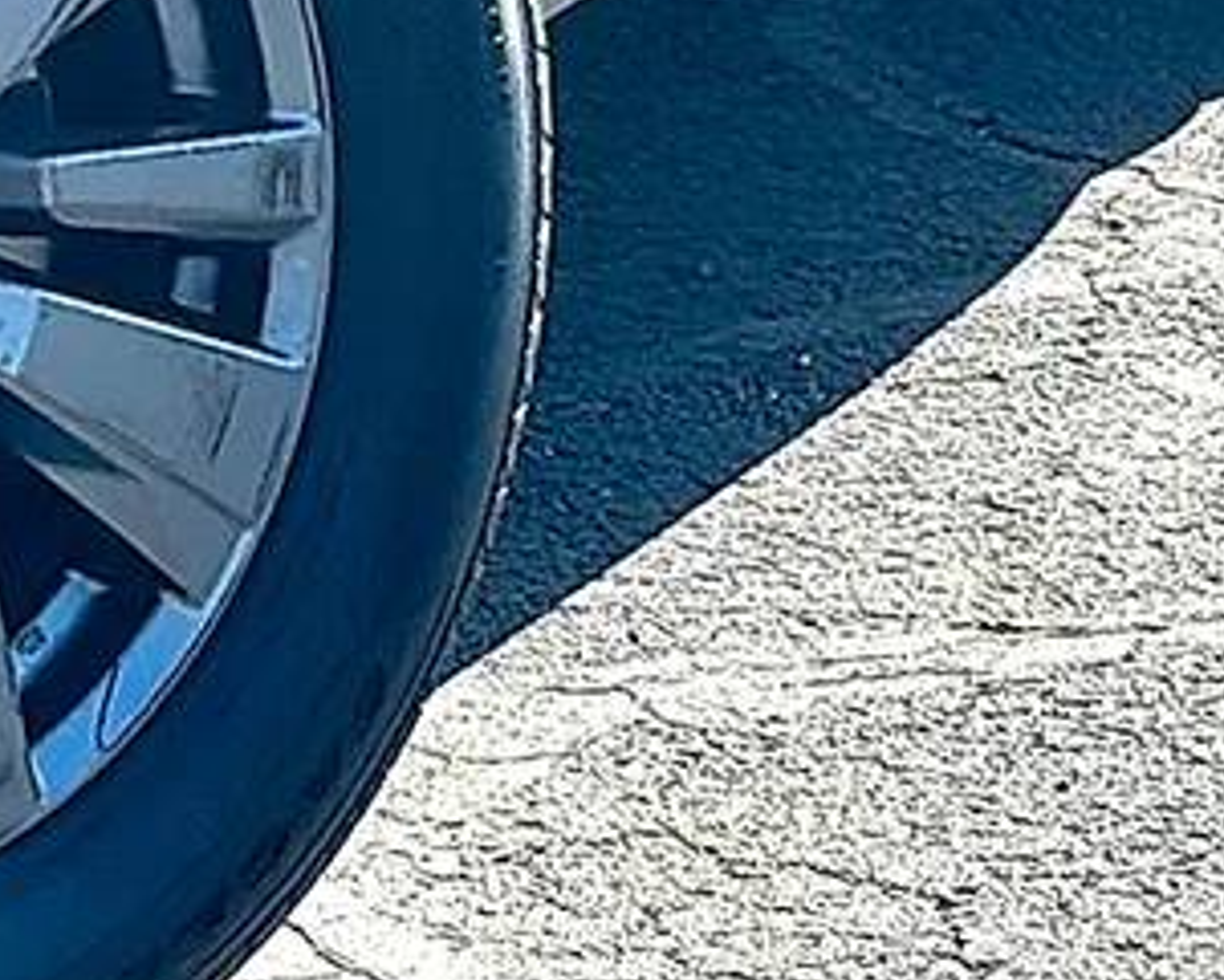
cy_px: 157
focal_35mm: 227
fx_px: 8226
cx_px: 472
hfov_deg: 8.5
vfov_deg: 6.8
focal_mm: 6.86
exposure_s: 1/2674
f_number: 1.78
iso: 80
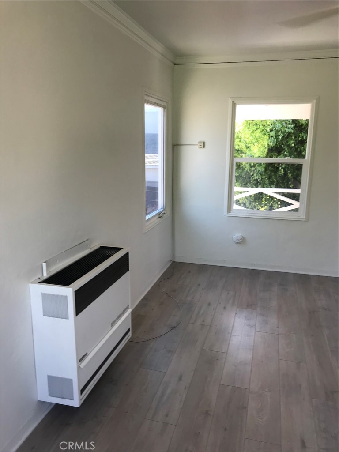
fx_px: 366
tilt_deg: -10.9
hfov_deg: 49.7
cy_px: 226
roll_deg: -0.8
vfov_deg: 63.4
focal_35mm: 28
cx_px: 170
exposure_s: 1/60
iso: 25
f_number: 1.8
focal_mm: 3.99
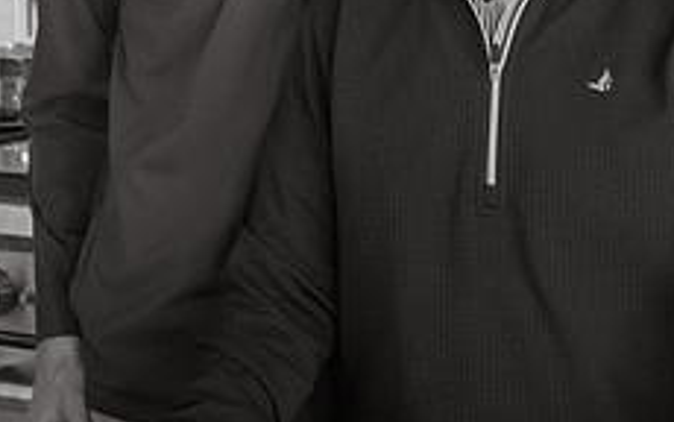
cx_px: 593
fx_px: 2646
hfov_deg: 14.4
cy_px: -175
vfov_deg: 8.9
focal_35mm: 144
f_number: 6.3
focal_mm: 50
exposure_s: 1/80
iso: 2200
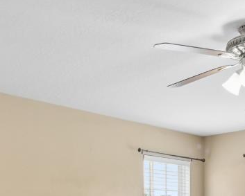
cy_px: 233
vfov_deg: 24.0
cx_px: 143
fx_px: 421
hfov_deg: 32.4
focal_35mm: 58
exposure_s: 1/30
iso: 640
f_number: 7.1
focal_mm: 7
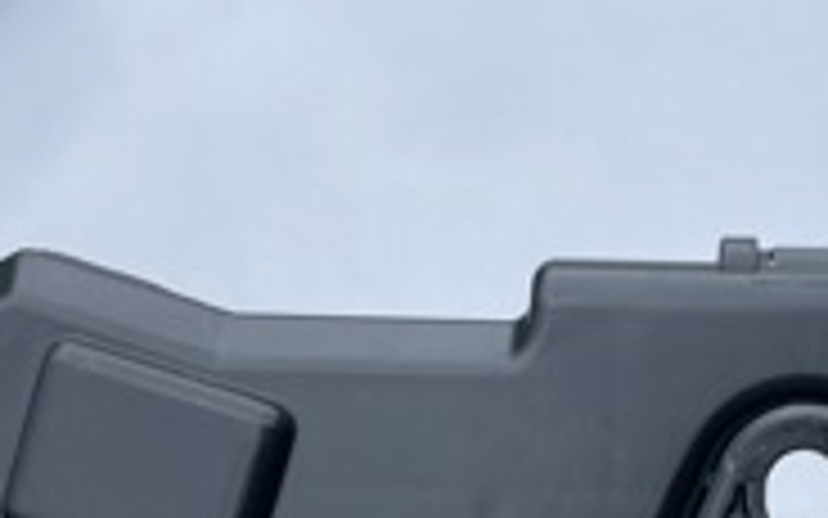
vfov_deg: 13.1
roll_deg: +5.8
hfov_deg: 21.4
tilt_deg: -41.4
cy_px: 691
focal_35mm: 96
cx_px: 630
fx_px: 2166
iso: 32
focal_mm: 4.2
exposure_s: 1/1171
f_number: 1.6
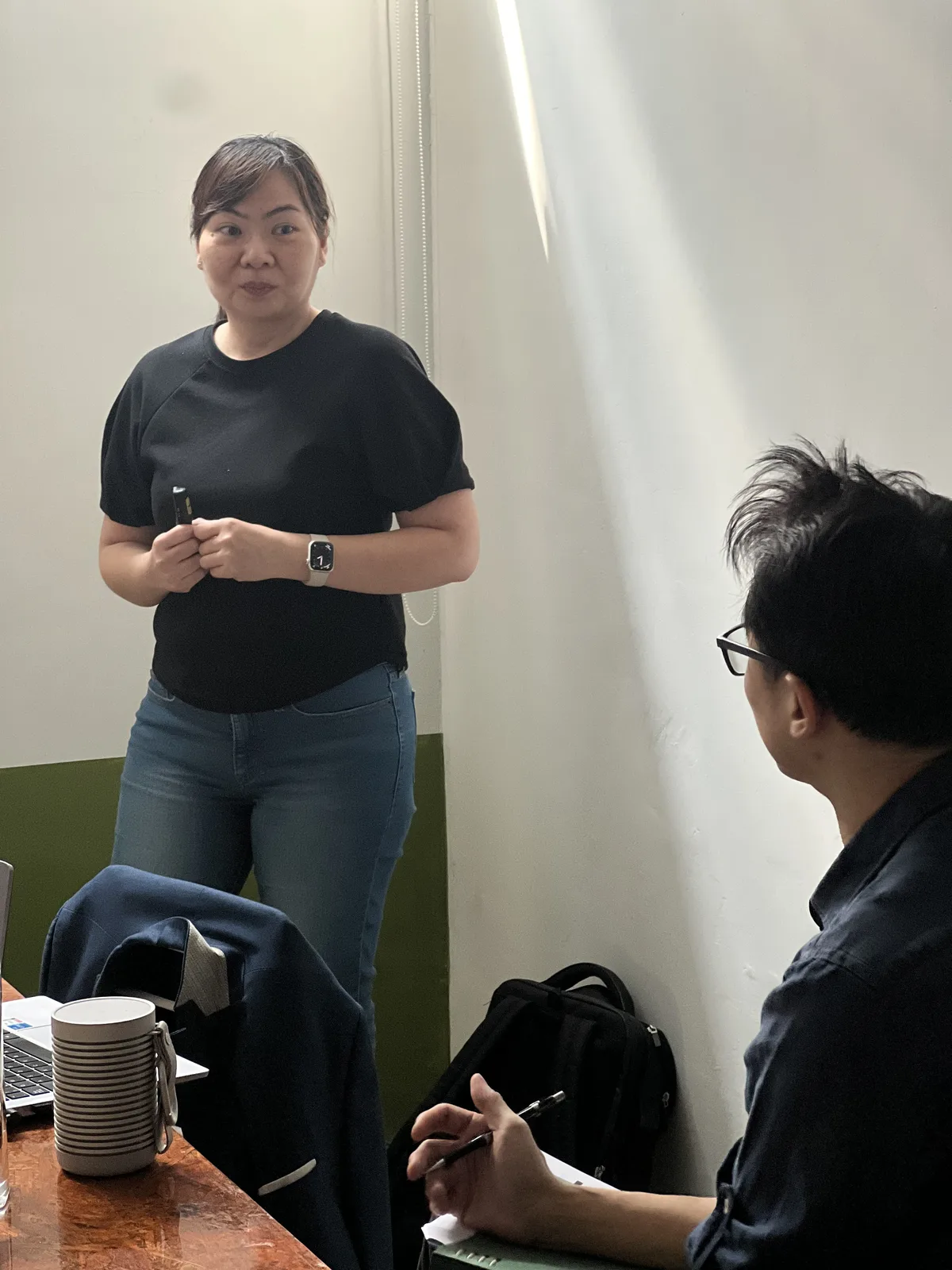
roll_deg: +0.3
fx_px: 2824
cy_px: 635
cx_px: 476
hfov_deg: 19.1
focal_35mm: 77
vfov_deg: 25.3
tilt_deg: -6.8
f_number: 2.8
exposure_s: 1/66
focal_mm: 9
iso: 250
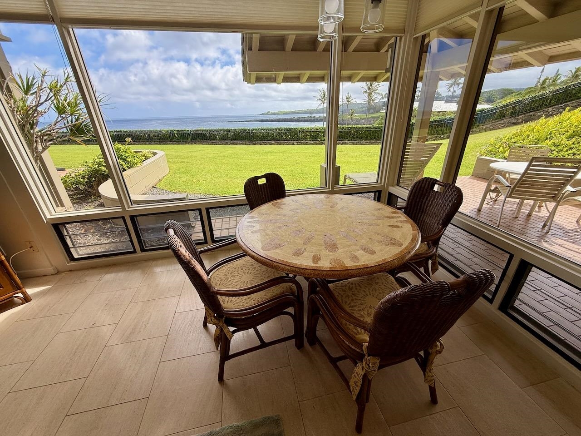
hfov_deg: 102.1
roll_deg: +1.9
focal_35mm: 14
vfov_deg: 85.7
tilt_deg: -24.3
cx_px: 290
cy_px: 218
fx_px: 235
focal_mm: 2.22
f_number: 2.2
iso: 50
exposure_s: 1/268
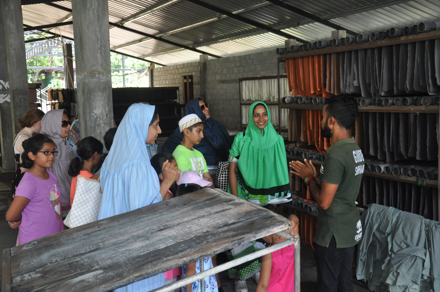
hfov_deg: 51.3
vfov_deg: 35.4
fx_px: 458
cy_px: 146
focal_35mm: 38
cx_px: 220
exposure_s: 1/125
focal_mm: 25
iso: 800
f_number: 4
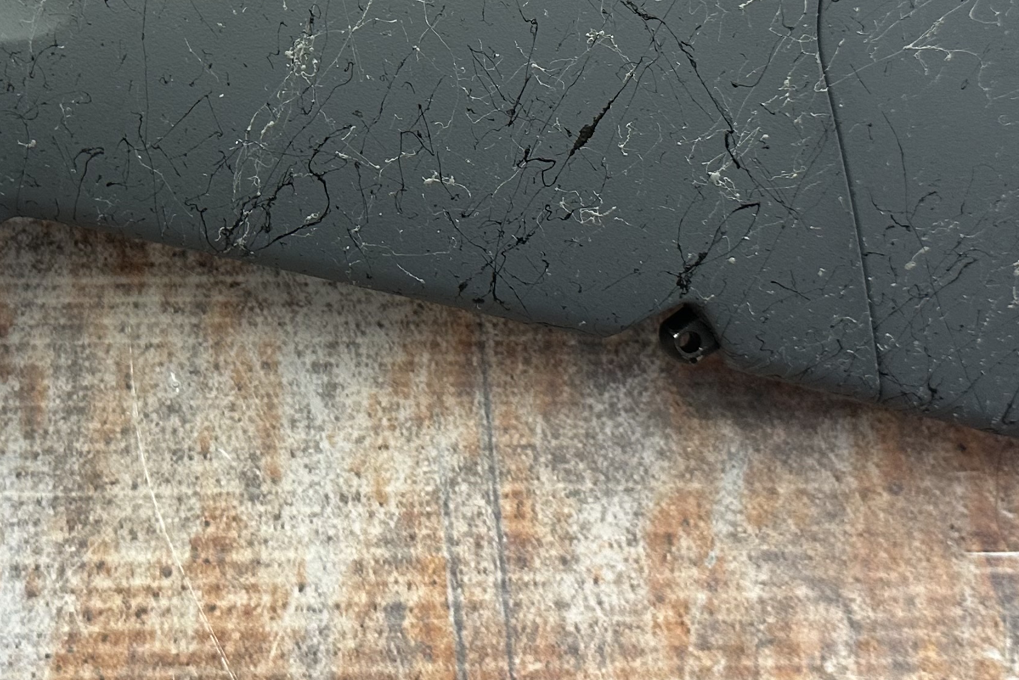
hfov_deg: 33.1
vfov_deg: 22.3
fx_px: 1698
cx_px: 329
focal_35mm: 60
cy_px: 125
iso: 160
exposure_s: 1/50
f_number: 1.78
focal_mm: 6.86
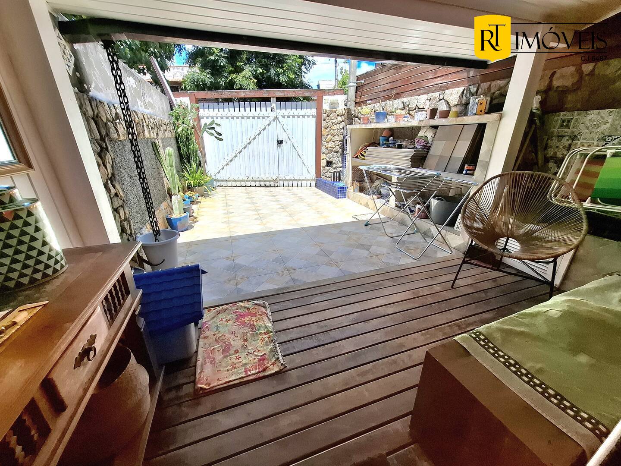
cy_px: 233
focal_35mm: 13
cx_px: 310
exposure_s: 1/833
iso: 40
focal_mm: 1.74
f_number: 2.2
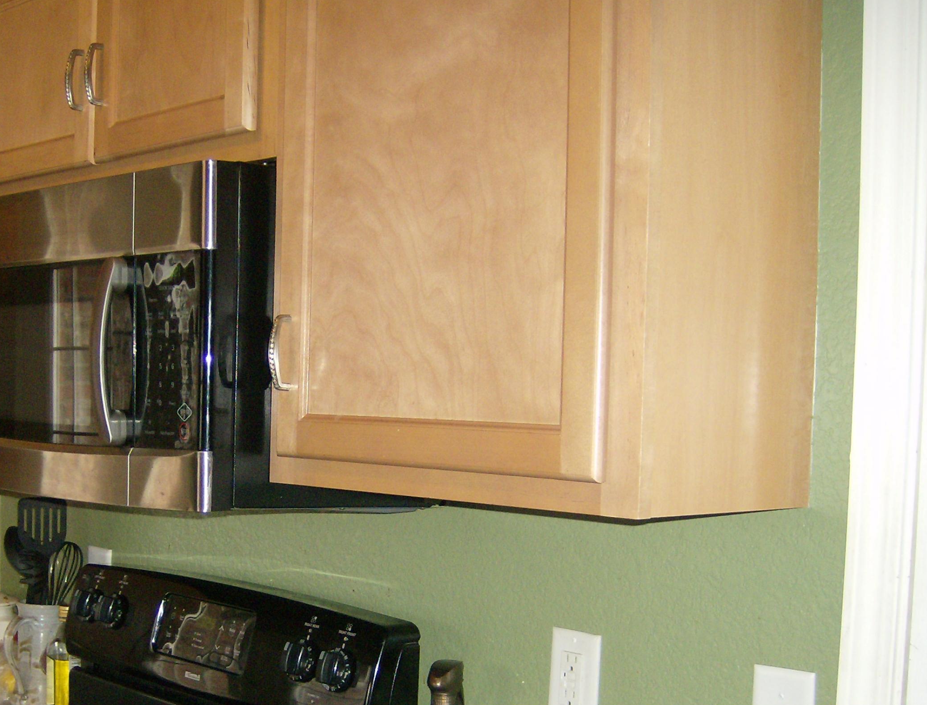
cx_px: 294
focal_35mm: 52
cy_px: 463
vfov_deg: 28.1
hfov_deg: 36.2
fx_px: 1399
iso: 200
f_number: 2.8
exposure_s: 1/60
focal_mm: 6
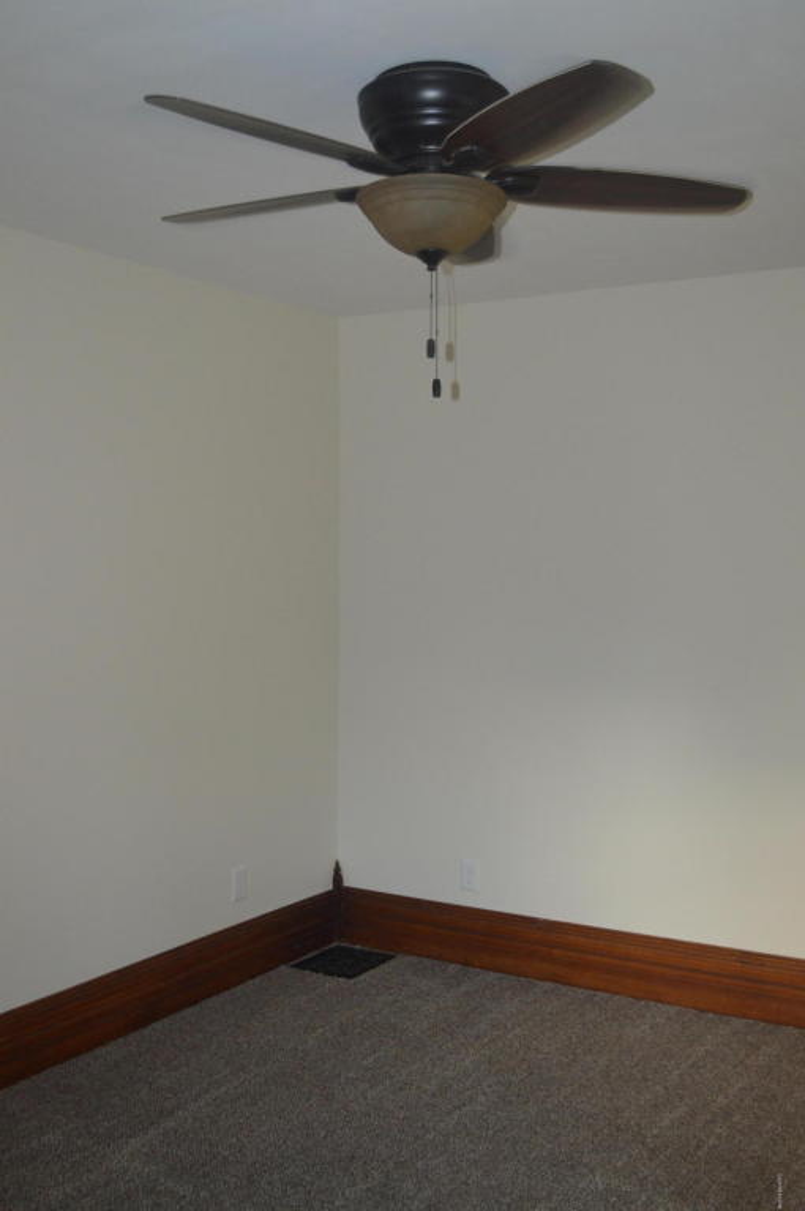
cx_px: 402
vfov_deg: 53.2
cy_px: 606
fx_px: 1210
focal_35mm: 36
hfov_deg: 36.8
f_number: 4
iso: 800
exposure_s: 1/60
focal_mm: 24
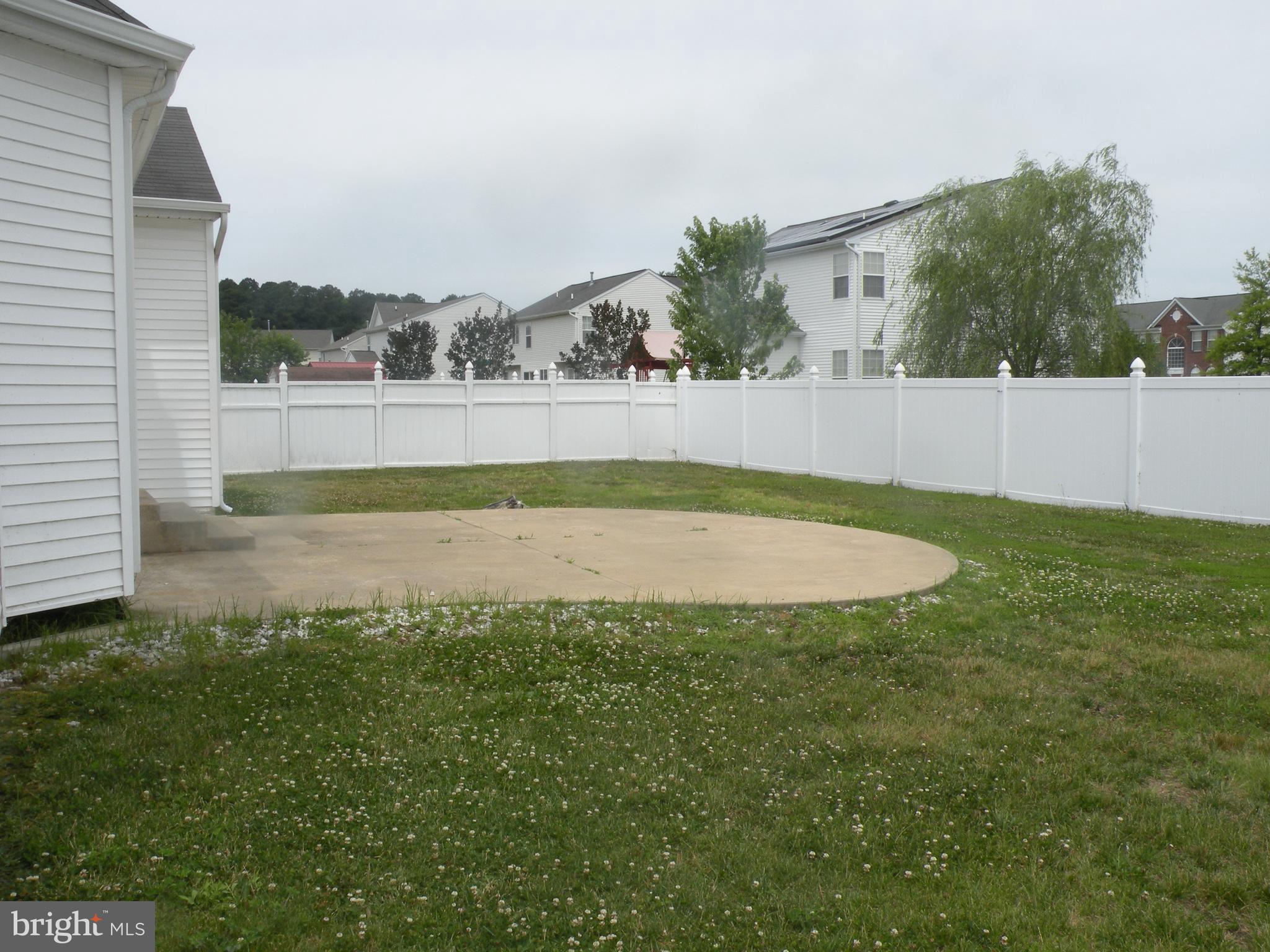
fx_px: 1211
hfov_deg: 55.4
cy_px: 476
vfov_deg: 42.9
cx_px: 635
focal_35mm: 33
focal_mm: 5.8
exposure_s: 1/250
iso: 64
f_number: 8
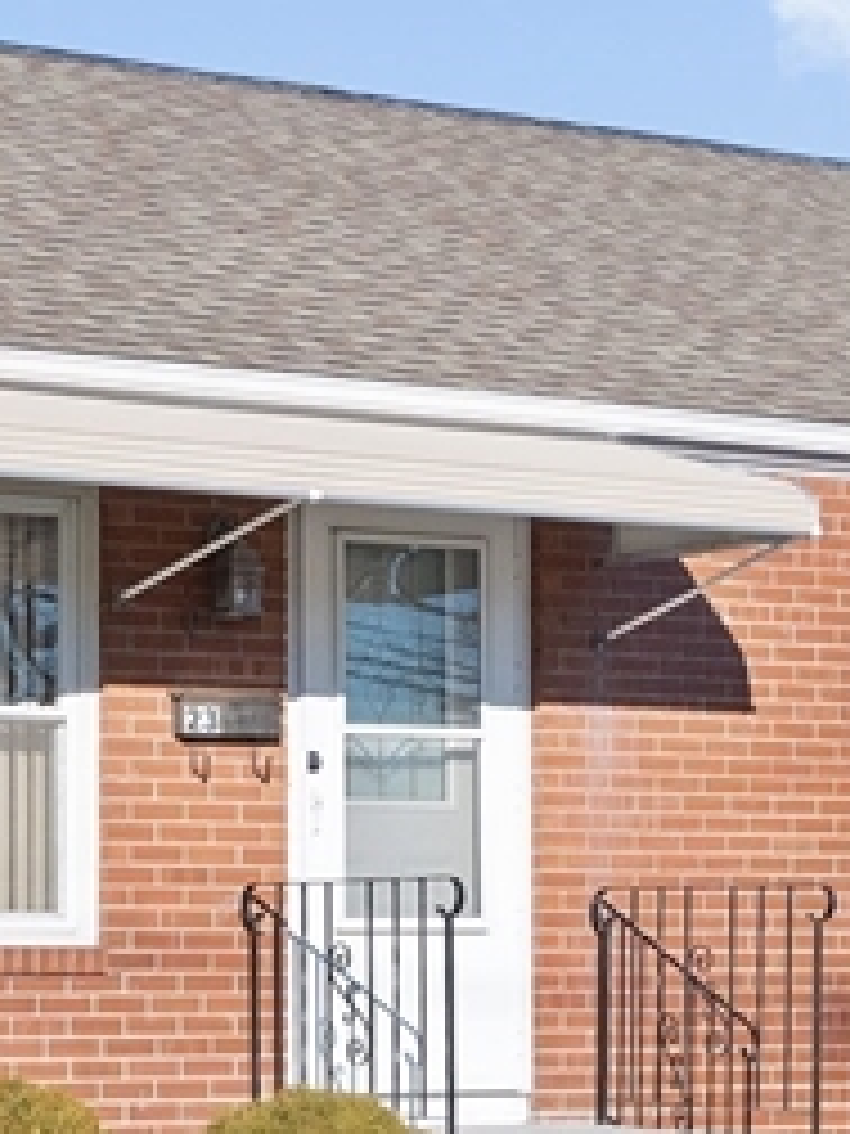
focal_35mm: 117
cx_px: 234
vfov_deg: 16.8
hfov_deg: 12.6
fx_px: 3831
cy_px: 655
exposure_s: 1/4000
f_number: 4
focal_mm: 20
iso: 500
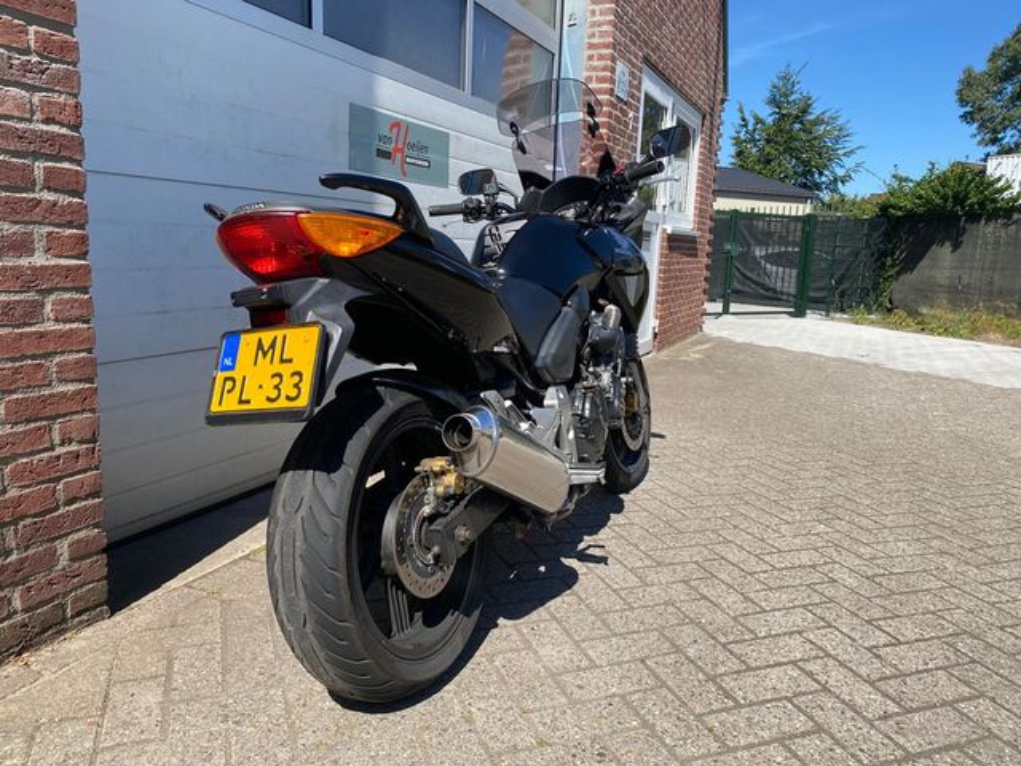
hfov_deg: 67.3
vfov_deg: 53.1
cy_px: 383
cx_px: 510
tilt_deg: -10.9
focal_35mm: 26
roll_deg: -2.7
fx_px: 767
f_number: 1.8
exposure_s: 1/1927
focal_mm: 4.25
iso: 32
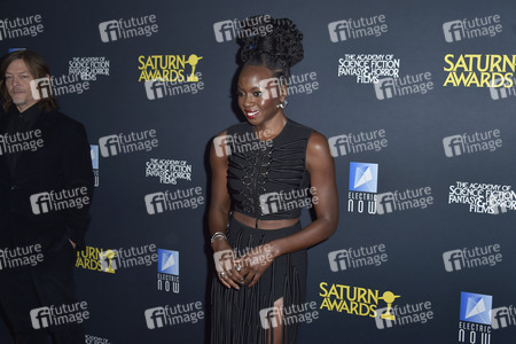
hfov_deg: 55.8
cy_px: 172
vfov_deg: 38.9
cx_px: 258
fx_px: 487
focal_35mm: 34
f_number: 6.3
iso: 250
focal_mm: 34
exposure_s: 1/250
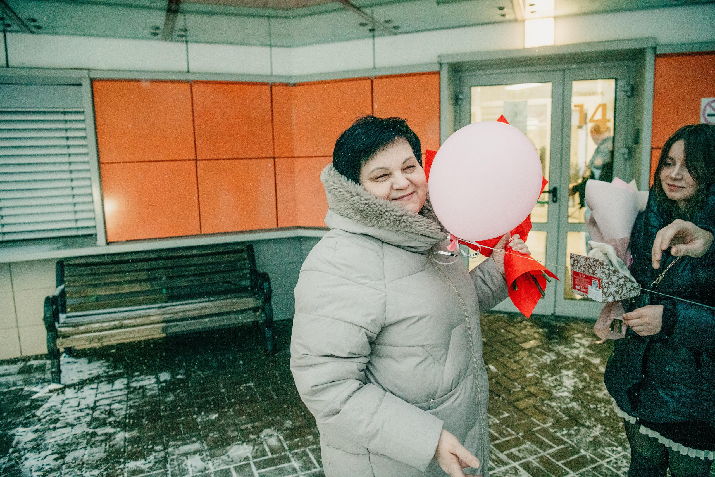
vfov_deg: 53.1
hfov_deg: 73.7
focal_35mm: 24
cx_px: 358
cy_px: 238
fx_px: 477
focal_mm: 24
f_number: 3.5
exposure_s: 1/320
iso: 2000
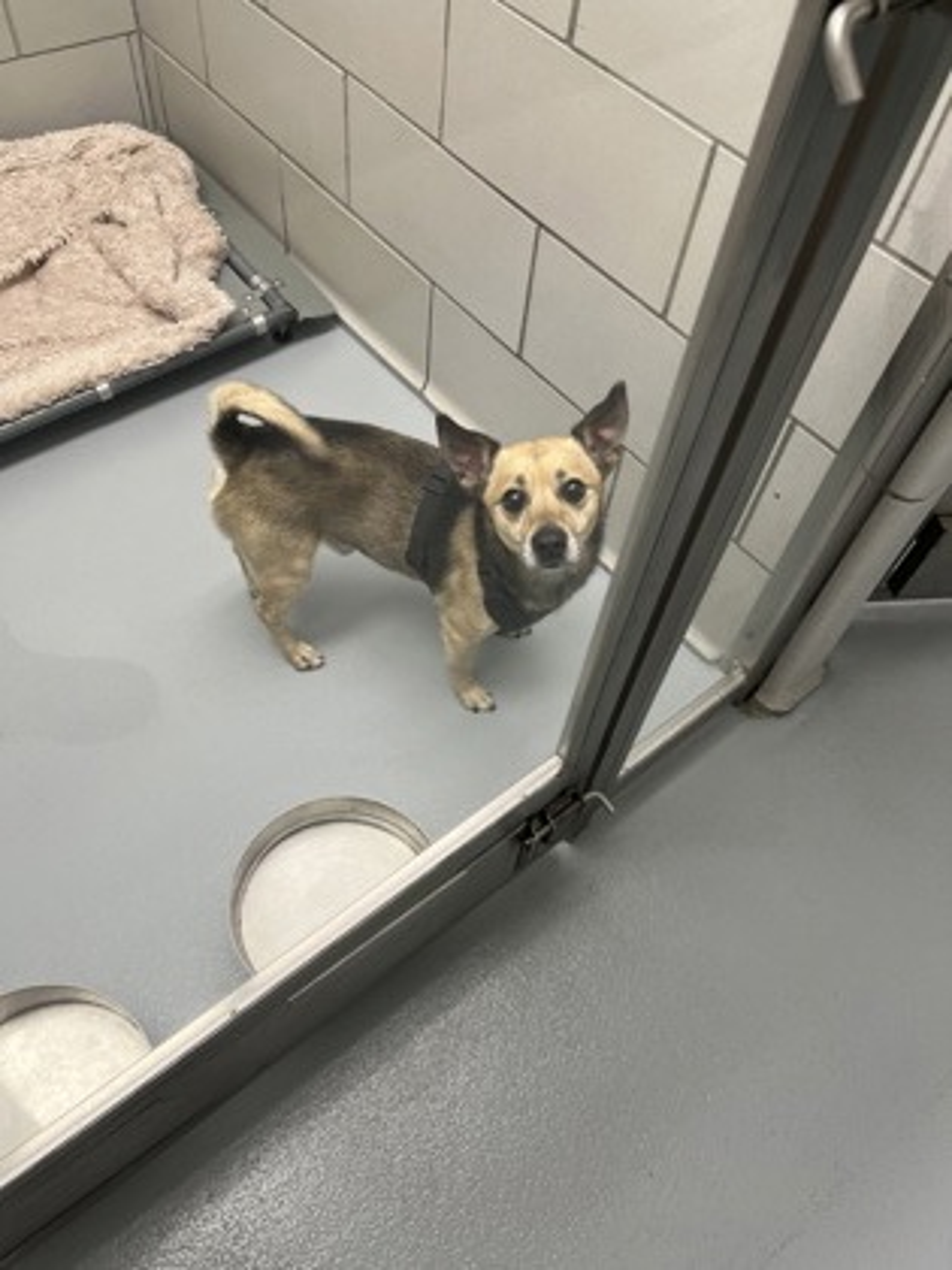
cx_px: 476
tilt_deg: -56.7
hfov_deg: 53.1
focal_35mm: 26
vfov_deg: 67.3
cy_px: 635
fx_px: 953
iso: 80
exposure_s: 1/60
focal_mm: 5.1
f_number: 1.6
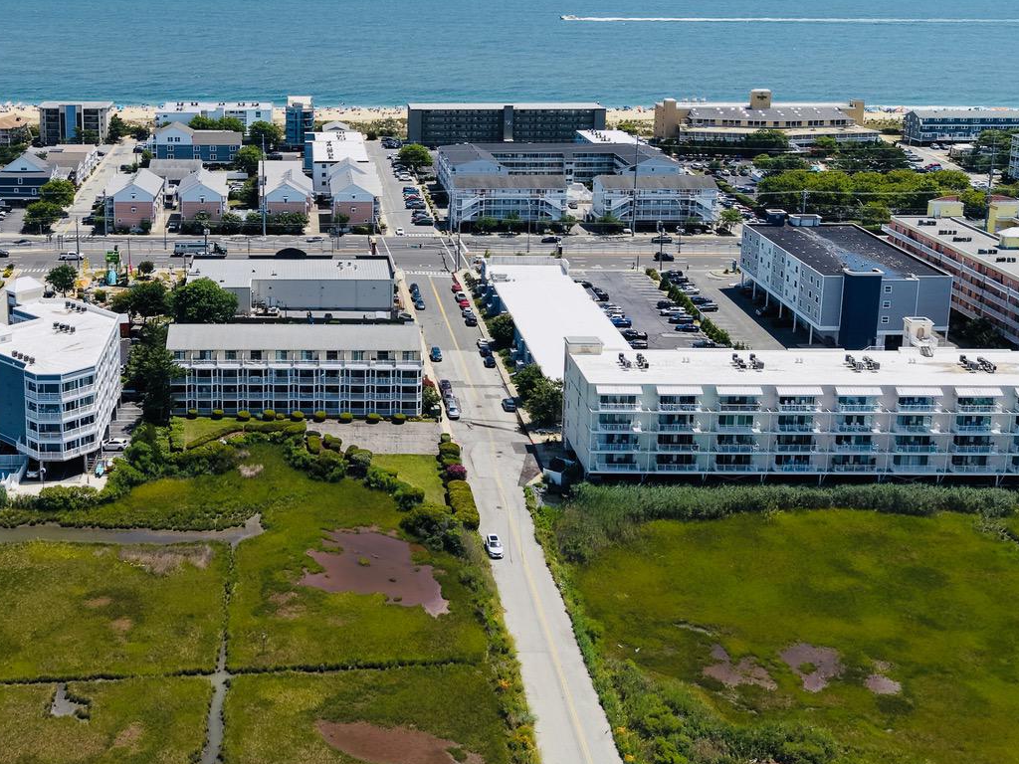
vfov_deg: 29.9
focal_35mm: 48
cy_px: 217
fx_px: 1413
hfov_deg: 38.9
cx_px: 291
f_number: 1.8
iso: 250
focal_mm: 8.67
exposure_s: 1/8000
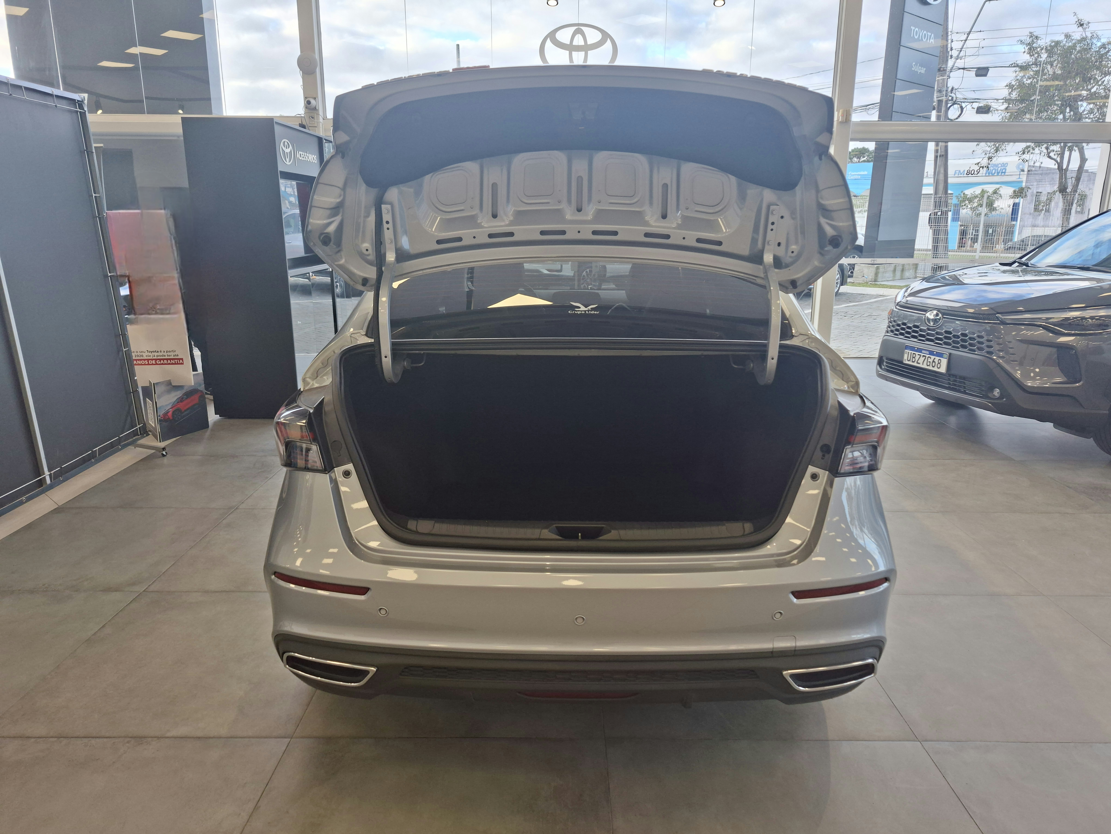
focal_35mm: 23
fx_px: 738
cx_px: 556
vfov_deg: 58.9
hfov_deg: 73.9
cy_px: 417
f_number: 1.8
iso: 64
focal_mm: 5.54
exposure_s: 1/120
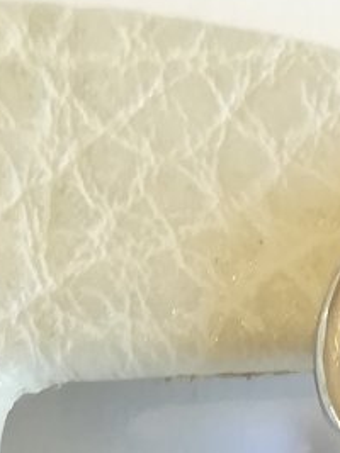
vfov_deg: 10.4
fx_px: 2359
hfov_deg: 8.2
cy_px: 803
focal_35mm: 180
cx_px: 304
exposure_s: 1/30
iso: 100
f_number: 2.2
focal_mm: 3.83
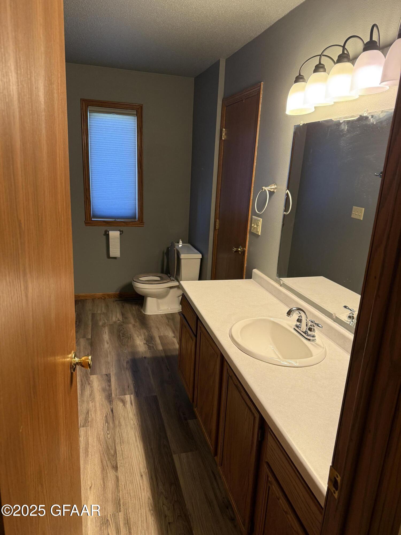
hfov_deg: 56.8
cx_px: 200
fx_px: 371
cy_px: 268
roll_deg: -2.9
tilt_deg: -15.8
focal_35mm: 24
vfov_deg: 71.6
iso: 200
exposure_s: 1/60
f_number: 1.78
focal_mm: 6.76
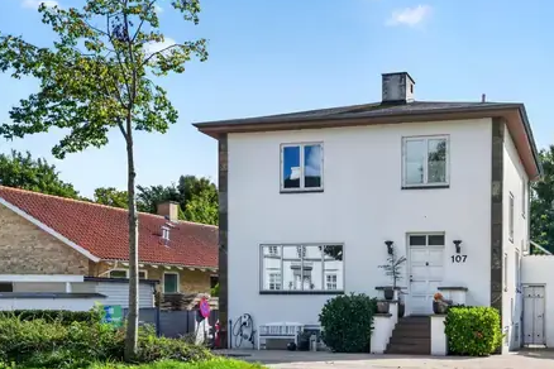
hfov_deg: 40.6
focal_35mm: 48
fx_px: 739
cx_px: 372
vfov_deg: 28.1
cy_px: 205
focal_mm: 35
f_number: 2.8
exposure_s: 1/1600
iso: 400
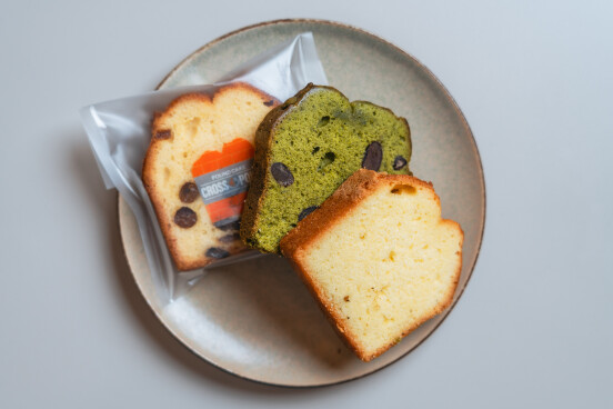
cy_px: 204
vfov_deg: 25.5
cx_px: 306
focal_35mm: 53
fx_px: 902
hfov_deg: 37.5
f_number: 4
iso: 320
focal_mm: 53
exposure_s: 1/100
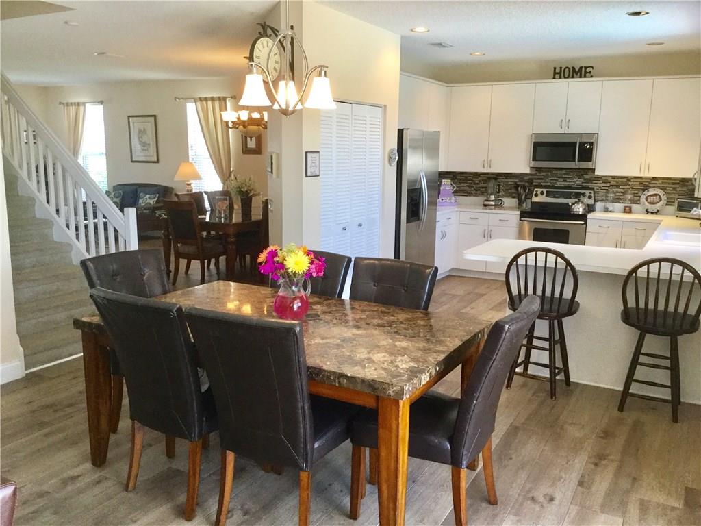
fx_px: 628
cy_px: 263
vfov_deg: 45.4
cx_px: 350
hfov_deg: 58.4
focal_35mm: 31
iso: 40
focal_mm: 3.3
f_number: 2.4
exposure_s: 1/30
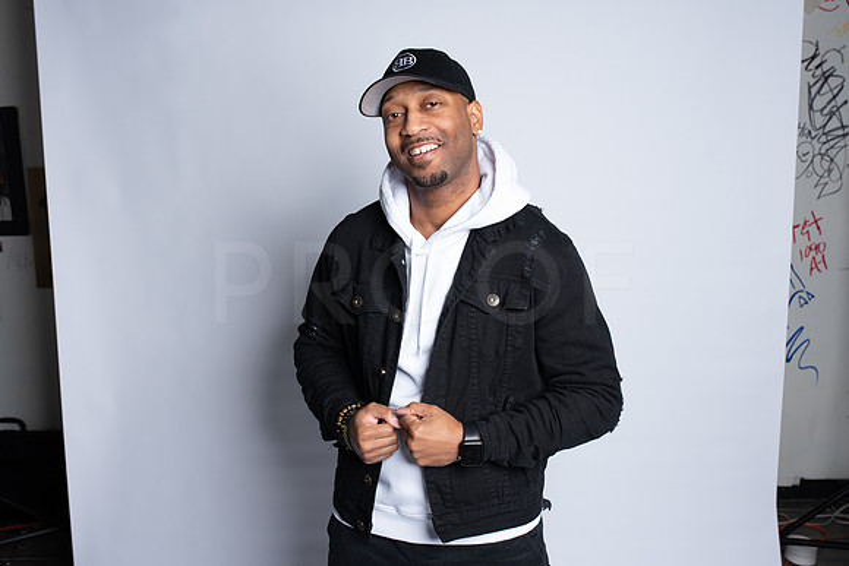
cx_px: 424
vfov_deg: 37.9
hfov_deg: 54.4
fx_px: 826
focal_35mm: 35
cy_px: 283
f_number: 6.3
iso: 250
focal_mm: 35
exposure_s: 1/200
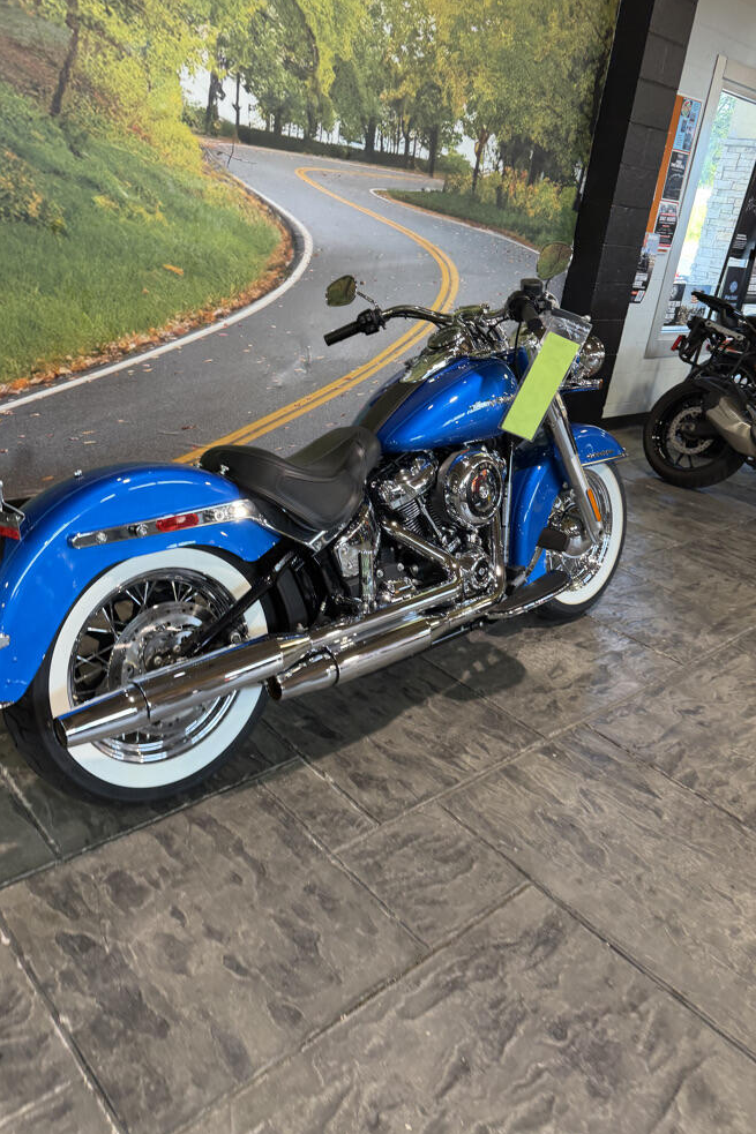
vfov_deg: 69.4
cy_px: 549
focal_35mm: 26
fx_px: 819
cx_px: 377
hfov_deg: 49.5
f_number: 1.78
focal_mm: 6.76
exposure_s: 1/60
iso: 100
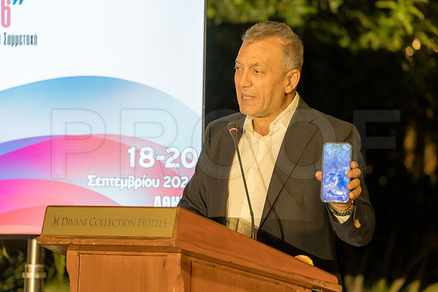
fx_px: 2190
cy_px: 146
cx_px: 219
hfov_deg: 11.4
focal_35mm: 180
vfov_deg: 7.6
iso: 3200
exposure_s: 1/125
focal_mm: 180
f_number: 4
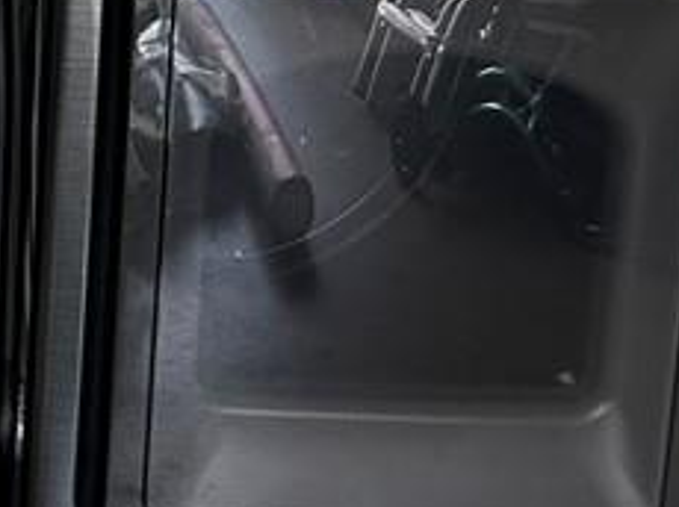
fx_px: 2273
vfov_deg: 12.1
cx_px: -605
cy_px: -277
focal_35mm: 116
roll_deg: +0.3
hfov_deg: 14.6
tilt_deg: -9.8
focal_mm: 5.7
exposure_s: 1/100
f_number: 1.5
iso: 125
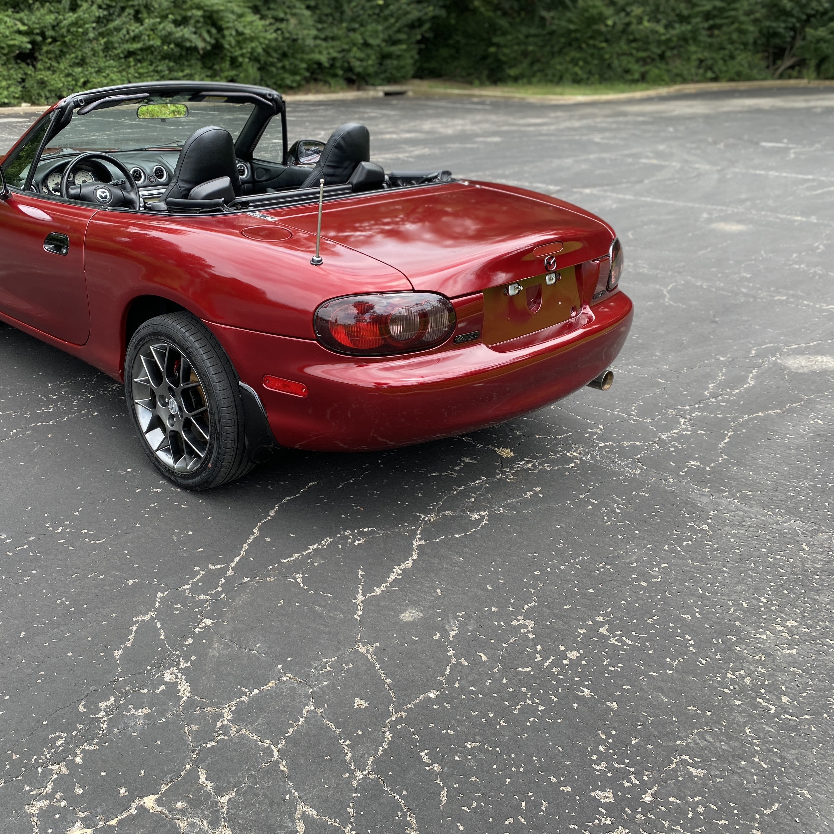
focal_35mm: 31
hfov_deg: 51.7
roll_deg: +0.1
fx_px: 845
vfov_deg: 52.5
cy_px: 420
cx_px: 290
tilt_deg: -26.1
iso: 32
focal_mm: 4.25
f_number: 1.8
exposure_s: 1/495
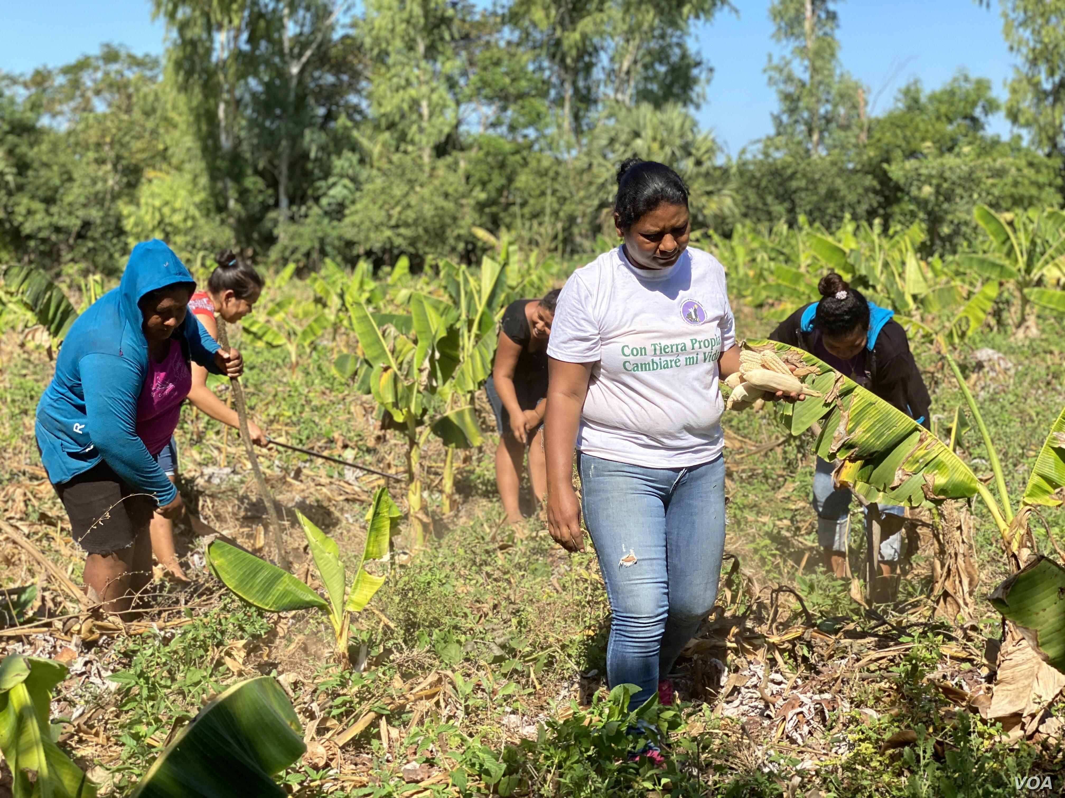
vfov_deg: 28.0
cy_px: 399
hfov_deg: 36.8
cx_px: 532
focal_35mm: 52
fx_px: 1600
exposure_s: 1/1199
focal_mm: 6
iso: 20
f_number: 2
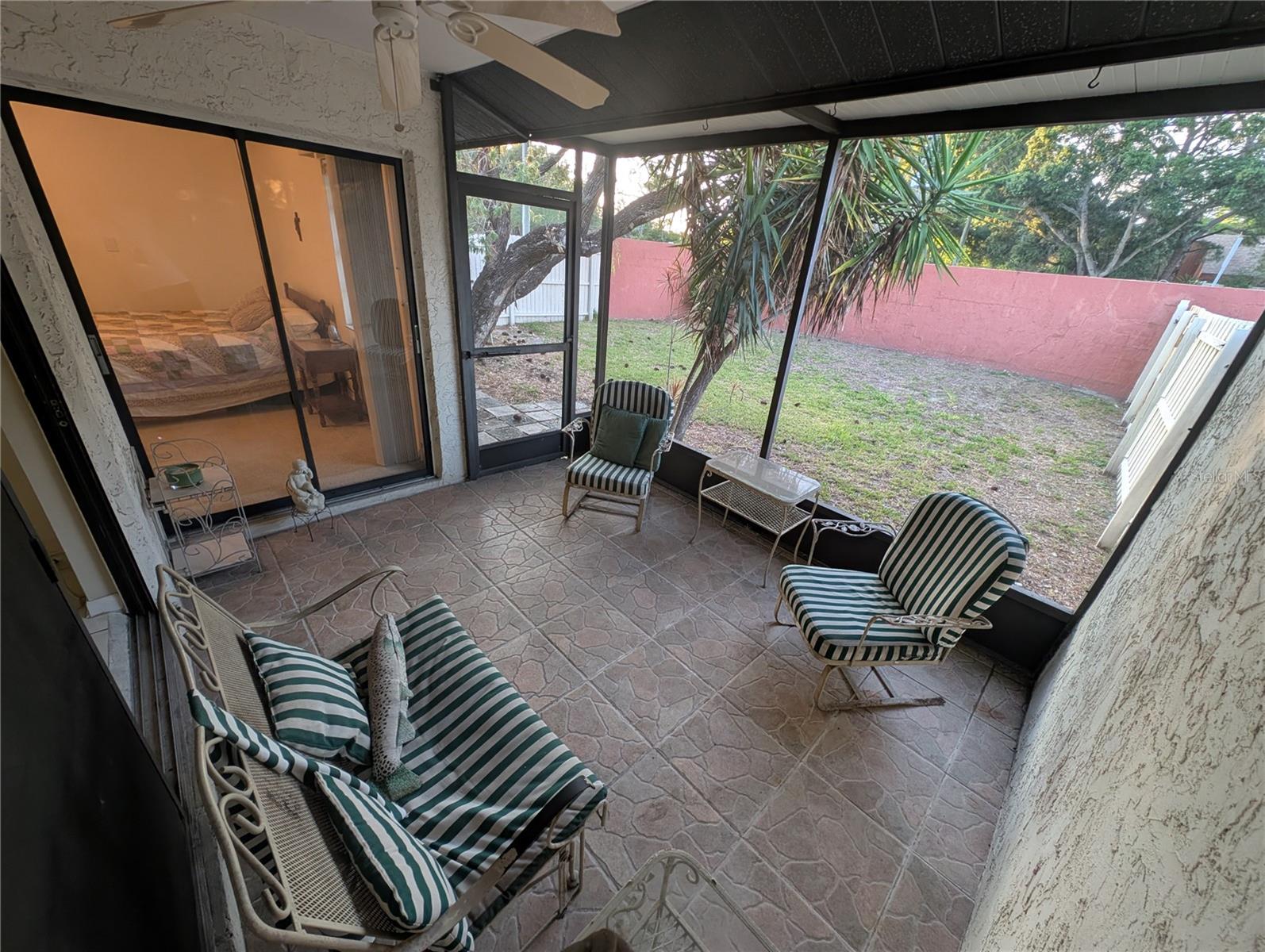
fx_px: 439
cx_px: 632
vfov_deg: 94.6
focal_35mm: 12
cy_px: 476
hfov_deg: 110.5
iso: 70
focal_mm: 2.23
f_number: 1.95
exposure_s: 1/35.7
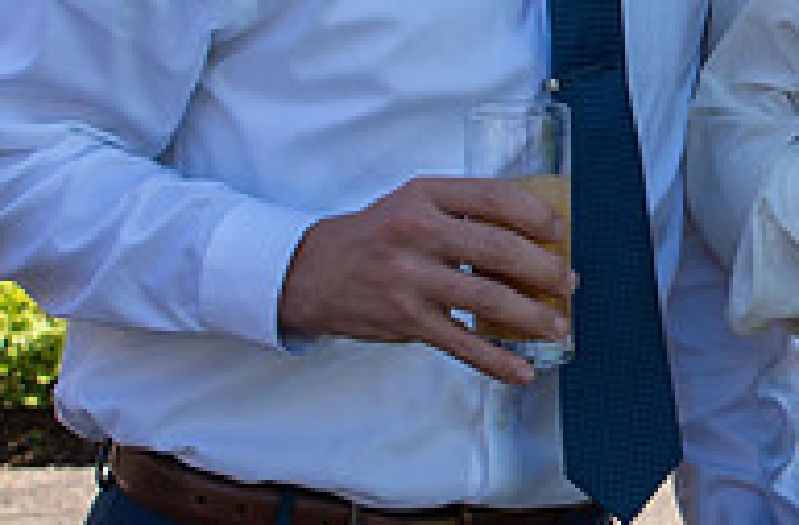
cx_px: 1093
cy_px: -105
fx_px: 3603
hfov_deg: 12.2
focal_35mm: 163
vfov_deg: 8.3
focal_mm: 35
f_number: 8
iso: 320
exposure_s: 1/250
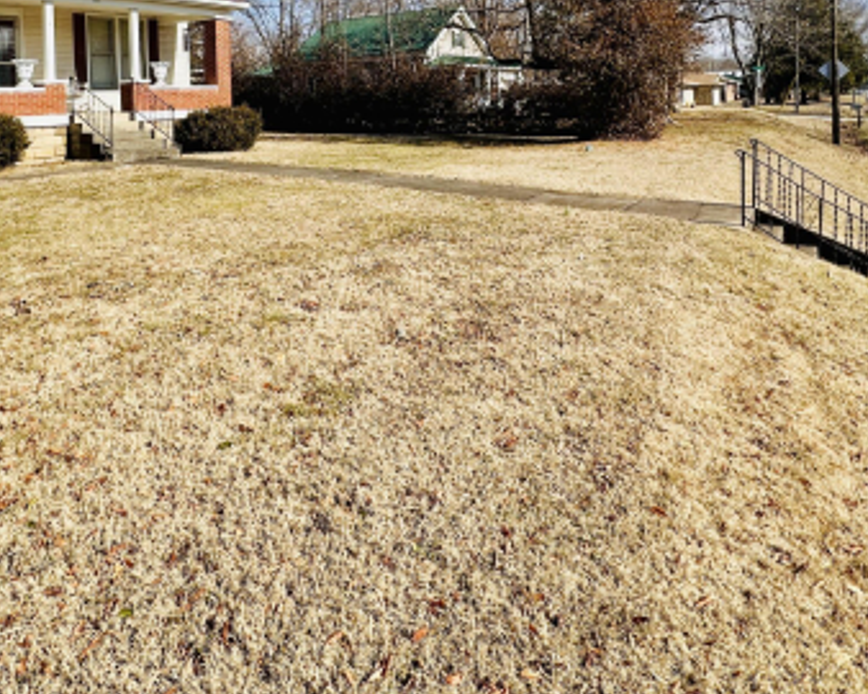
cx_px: 369
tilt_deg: -0.7
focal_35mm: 27
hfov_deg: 63.8
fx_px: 693
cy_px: 108
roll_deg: +2.1
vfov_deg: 49.0
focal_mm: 2.22
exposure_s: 1/2053
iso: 50
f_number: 2.2
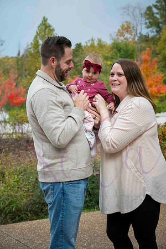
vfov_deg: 32.9
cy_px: 124
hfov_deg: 22.3
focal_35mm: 61
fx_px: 422
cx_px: 83
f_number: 5.6
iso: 400
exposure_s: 1/500
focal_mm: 61
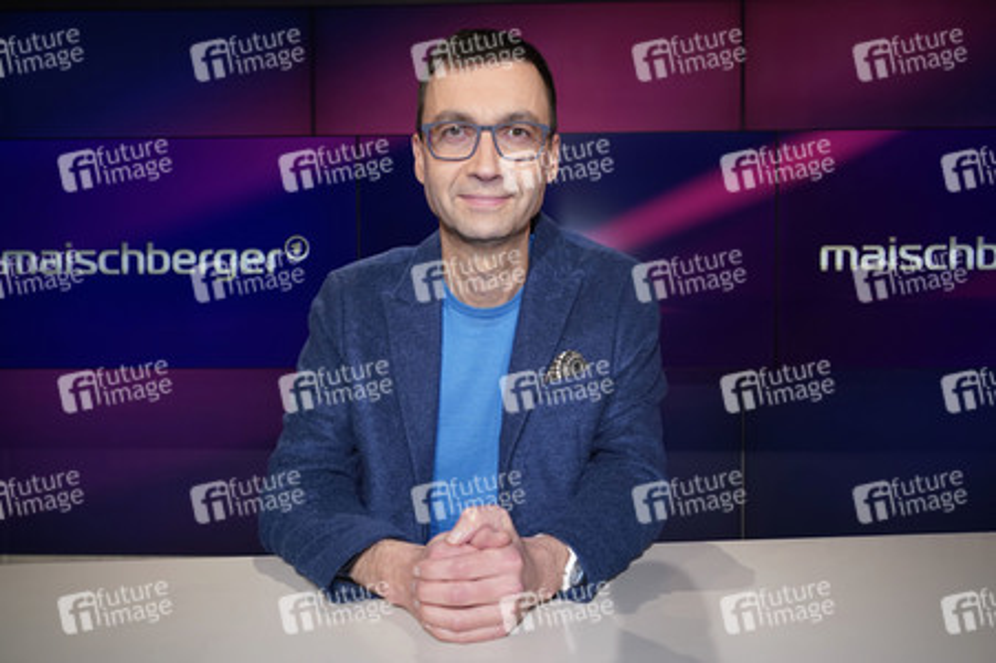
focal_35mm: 29
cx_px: 498
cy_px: 332
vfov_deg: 44.9
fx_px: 802
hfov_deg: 63.7
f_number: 5.6
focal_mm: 29
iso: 1600
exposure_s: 1/125
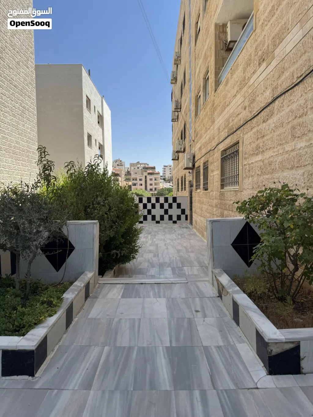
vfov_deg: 71.6
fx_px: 289
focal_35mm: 24
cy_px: 208
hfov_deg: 56.8
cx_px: 156
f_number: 1.78
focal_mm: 6.76
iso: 80
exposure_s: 1/3597
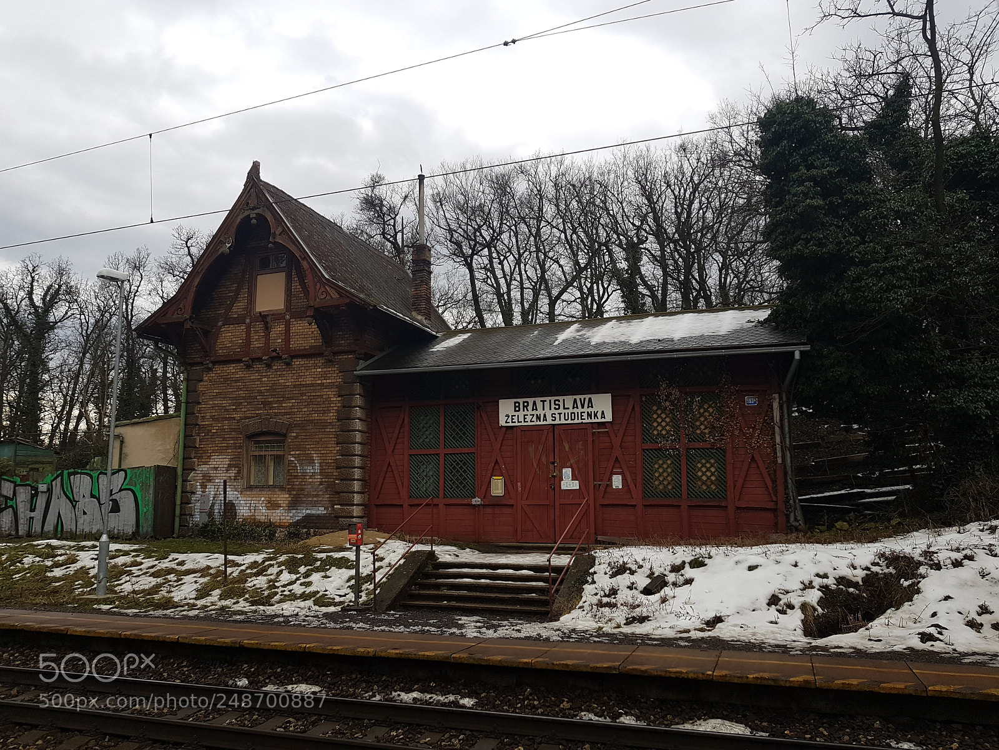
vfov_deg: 53.1
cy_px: 375
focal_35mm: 26
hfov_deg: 67.3
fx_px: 750
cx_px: 500
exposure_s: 1/770
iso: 40
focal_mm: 4.2
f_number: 1.7
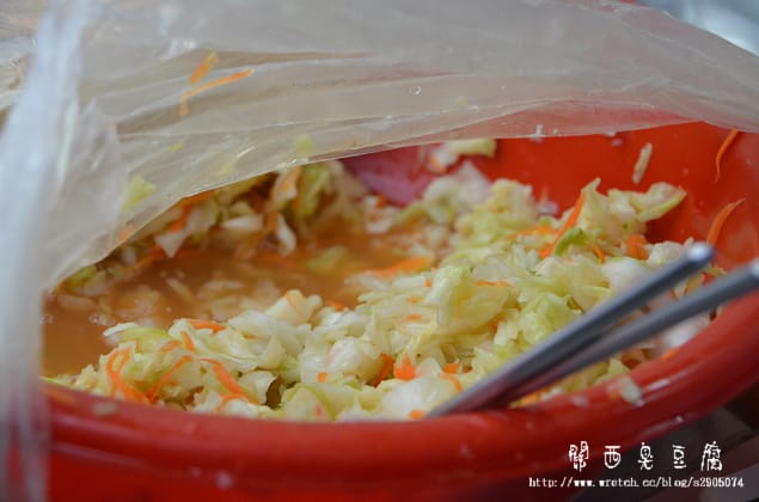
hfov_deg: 17.5
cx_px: 380
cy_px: 251
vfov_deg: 11.6
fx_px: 2461
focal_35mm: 117
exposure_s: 1/100
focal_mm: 78
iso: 2000
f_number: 5.3
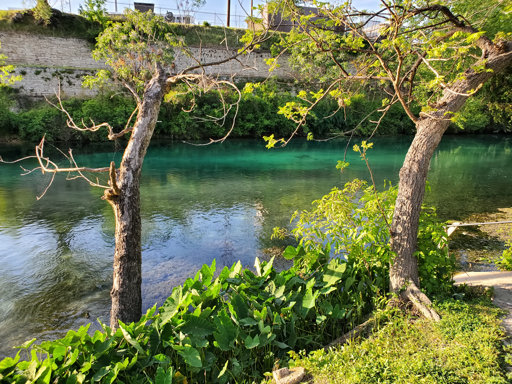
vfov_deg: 53.1
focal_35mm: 26
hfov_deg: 67.3
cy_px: 192
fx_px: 385
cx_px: 256
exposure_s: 1/177
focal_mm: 4.3
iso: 50
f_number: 2.4
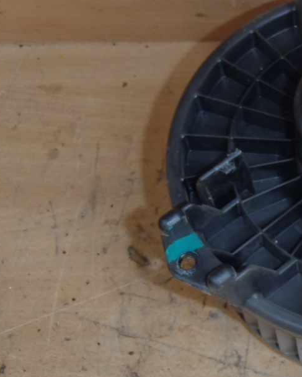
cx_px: 358
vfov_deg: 24.4
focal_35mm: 78
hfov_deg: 18.6
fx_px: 872
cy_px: 207
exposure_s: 1/40
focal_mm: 6.83
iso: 100
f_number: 4.6
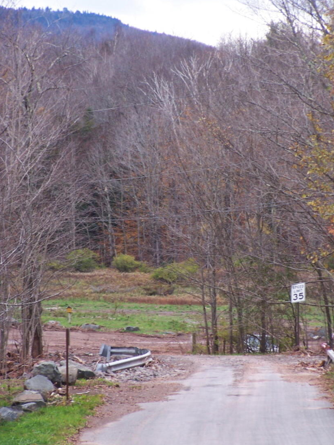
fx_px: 3498
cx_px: 206
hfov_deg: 5.5
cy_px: 259
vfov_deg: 7.3
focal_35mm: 272
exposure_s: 1/160
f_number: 3.2
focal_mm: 36.2
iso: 80
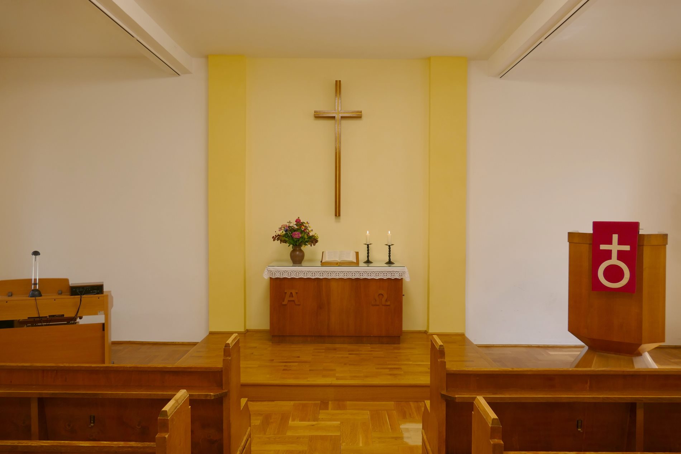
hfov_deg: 71.5
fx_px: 473
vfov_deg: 51.3
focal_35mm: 25
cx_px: 340
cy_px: 227
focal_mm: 9.12
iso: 125
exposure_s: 1/60
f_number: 2.8
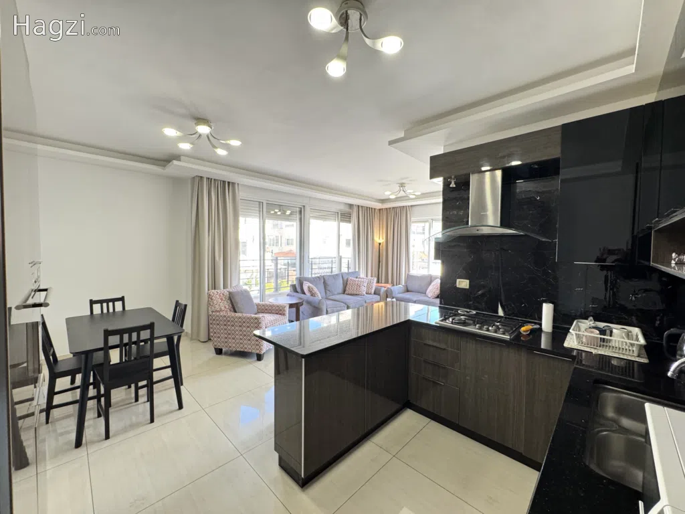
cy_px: 257
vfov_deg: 85.7
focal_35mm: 14
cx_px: 342
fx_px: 277
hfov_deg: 102.1
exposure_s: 1/50
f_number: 2.2
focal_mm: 2.22
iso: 250
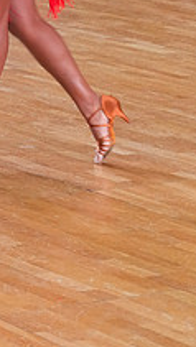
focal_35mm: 227
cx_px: -54
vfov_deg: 9.3
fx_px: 2093
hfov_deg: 5.3
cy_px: -97
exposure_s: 1/200
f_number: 5.6
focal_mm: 79
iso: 3200
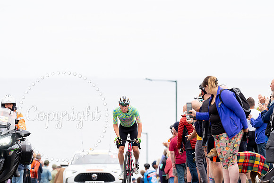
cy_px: 92
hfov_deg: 10.8
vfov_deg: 7.2
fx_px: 1454
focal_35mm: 191
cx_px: 137
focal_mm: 191
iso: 320
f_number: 3.5
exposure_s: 1/1000
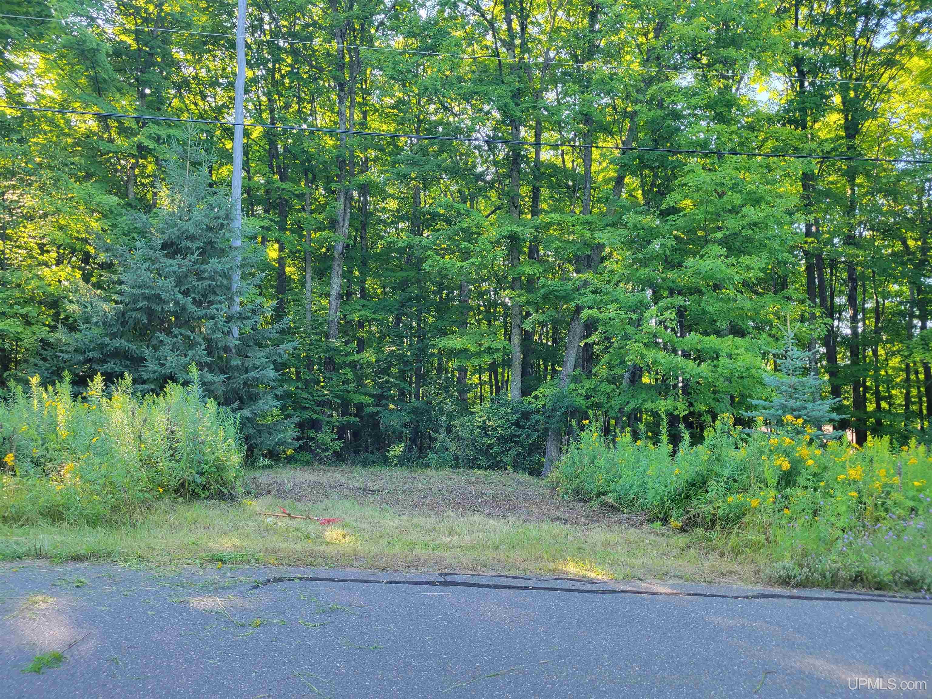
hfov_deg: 67.3
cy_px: 350
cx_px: 466
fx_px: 700
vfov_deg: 53.1
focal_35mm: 26
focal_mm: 5.4
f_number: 1.8
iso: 100
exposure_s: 1/120
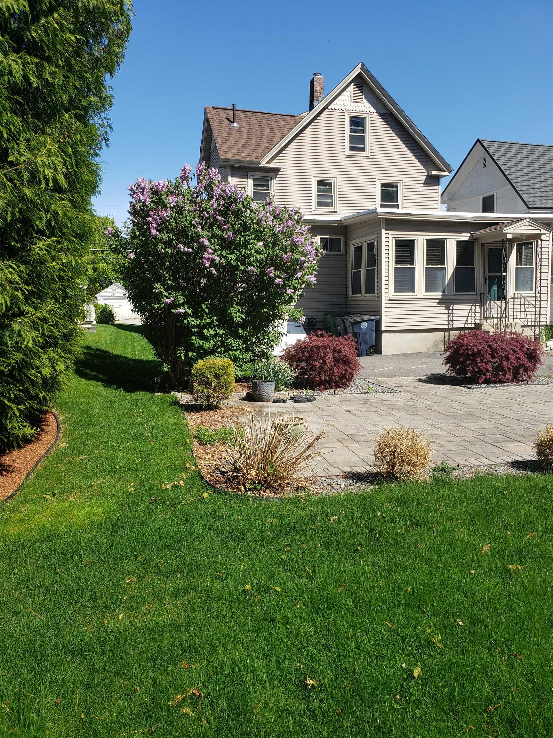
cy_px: 369
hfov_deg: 53.1
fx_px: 554
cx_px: 276
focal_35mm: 26
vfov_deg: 67.3
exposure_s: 1/1105
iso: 50
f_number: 2.4
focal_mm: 4.3
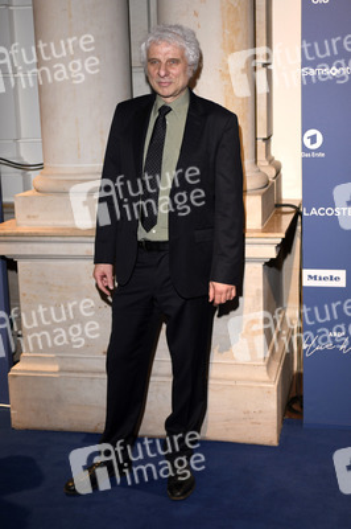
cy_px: 264
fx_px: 703
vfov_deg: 41.1
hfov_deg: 28.0
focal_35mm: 48
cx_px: 176
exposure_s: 1/320
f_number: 3.2
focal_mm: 48
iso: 1250
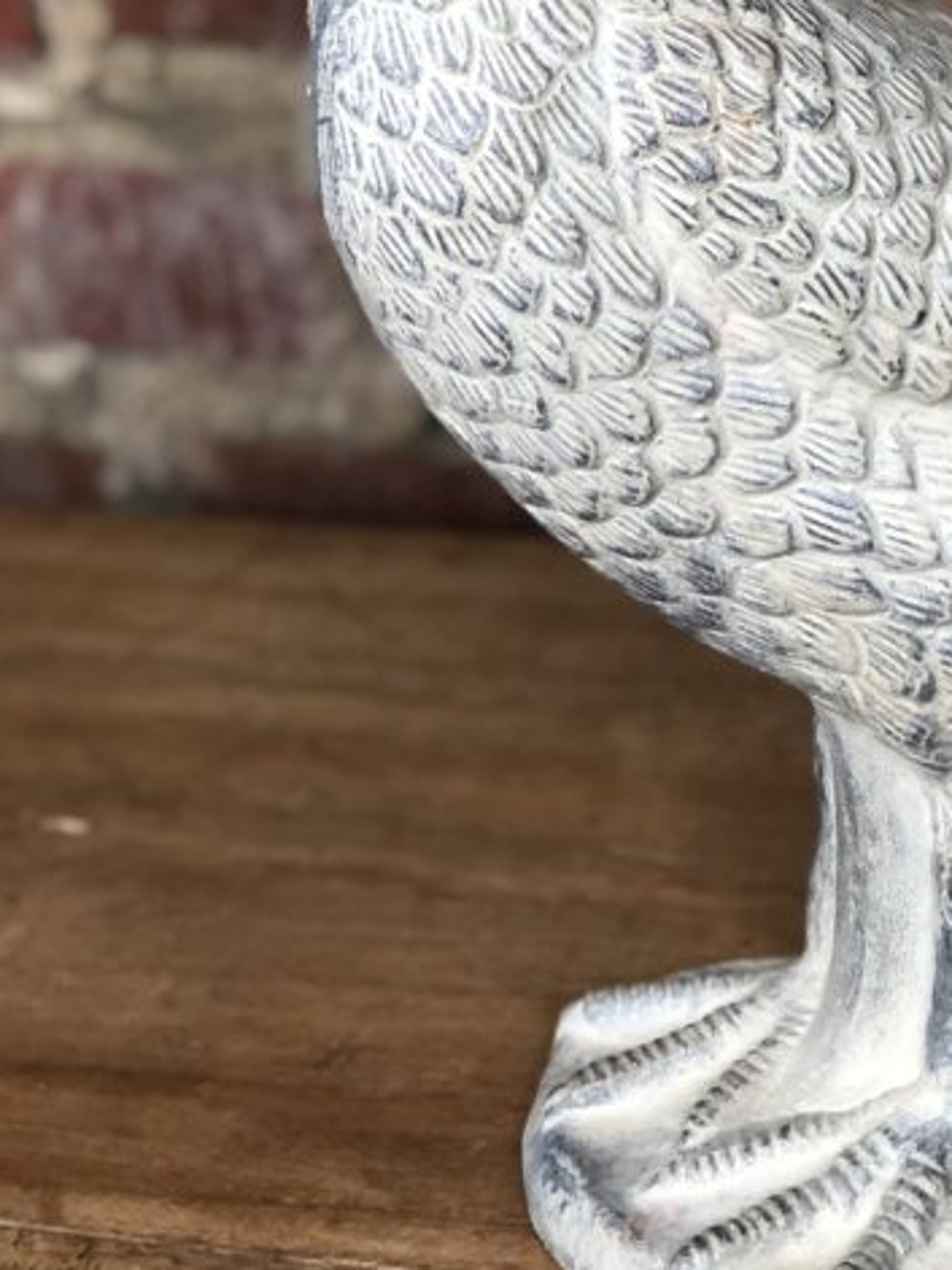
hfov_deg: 13.0
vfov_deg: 17.2
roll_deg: +2.8
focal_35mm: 113
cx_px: 895
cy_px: 111
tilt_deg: -20.1
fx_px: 4145
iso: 100
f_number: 2.4
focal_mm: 6
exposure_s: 1/50
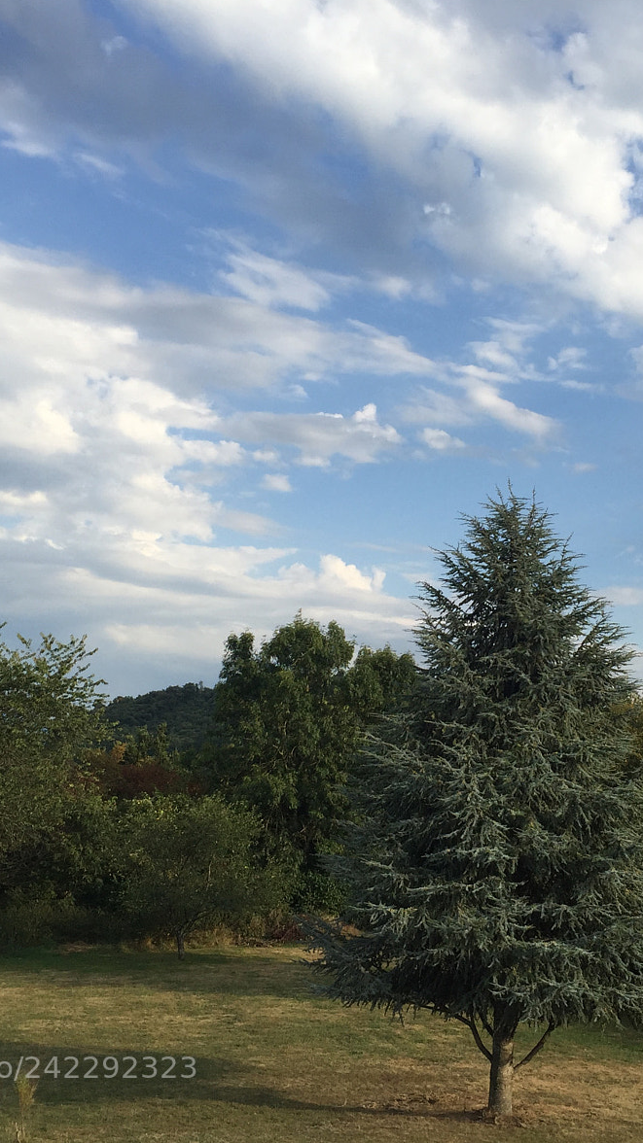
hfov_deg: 27.4
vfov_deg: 47.4
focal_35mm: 43
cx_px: 466
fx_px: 1304
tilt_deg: +10.8
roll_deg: -1.8
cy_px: 561
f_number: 2.2
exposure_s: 1/1199
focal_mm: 4.15
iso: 32
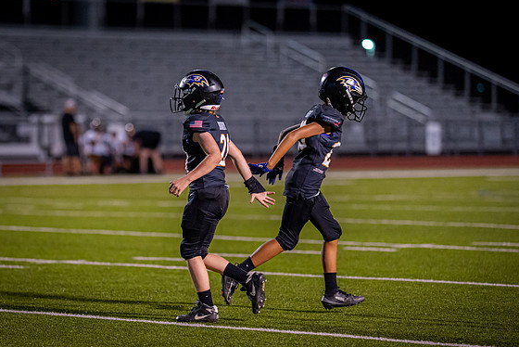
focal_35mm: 222
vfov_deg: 6.2
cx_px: 171
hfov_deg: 9.3
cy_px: 187
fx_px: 3202
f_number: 1.8
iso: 1600
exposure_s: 1/1250
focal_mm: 135
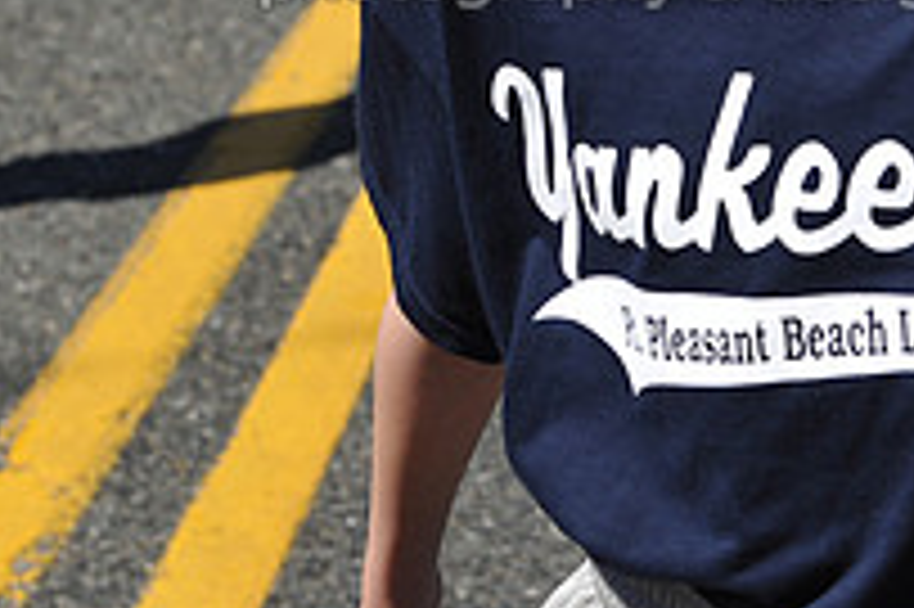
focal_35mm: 143
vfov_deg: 9.4
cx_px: 716
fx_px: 3628
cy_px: -189
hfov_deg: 14.3
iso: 200
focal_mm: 50
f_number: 5
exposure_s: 1/1000
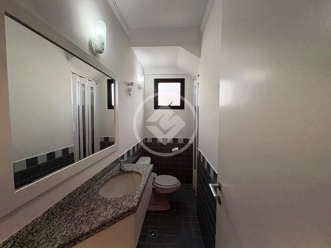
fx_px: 134
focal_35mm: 14
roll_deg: +0.0
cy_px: 124
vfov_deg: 85.7
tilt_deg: -2.9
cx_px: 166
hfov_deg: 102.1
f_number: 2.2
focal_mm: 2.22
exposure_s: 1/120
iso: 125
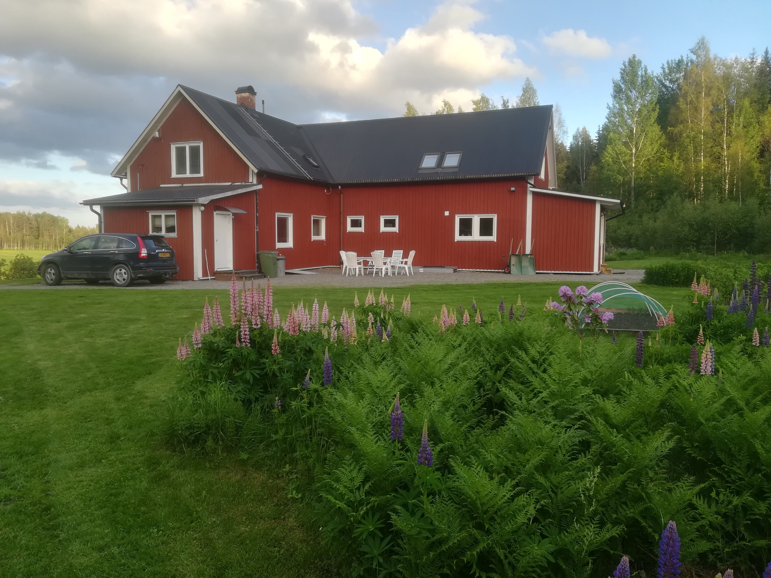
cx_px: 386
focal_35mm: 26
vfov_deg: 53.1
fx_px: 579
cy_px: 289
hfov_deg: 67.3
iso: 50
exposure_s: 1/131
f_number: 2.2
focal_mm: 3.83
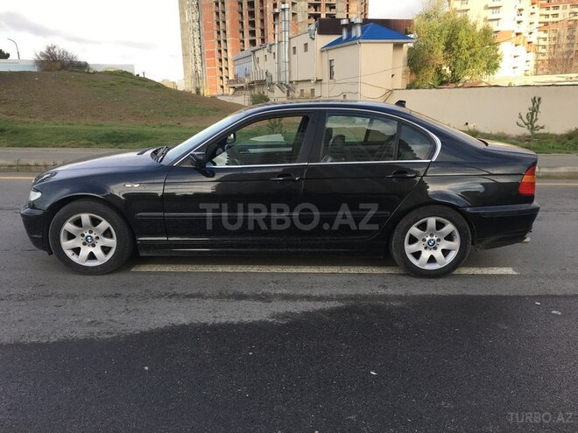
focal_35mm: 29
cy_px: 216
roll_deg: +1.2
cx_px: 289
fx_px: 484
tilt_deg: -14.9
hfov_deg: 61.7
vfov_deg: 48.2
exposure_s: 1/425
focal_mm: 4.15
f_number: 2.2
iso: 25
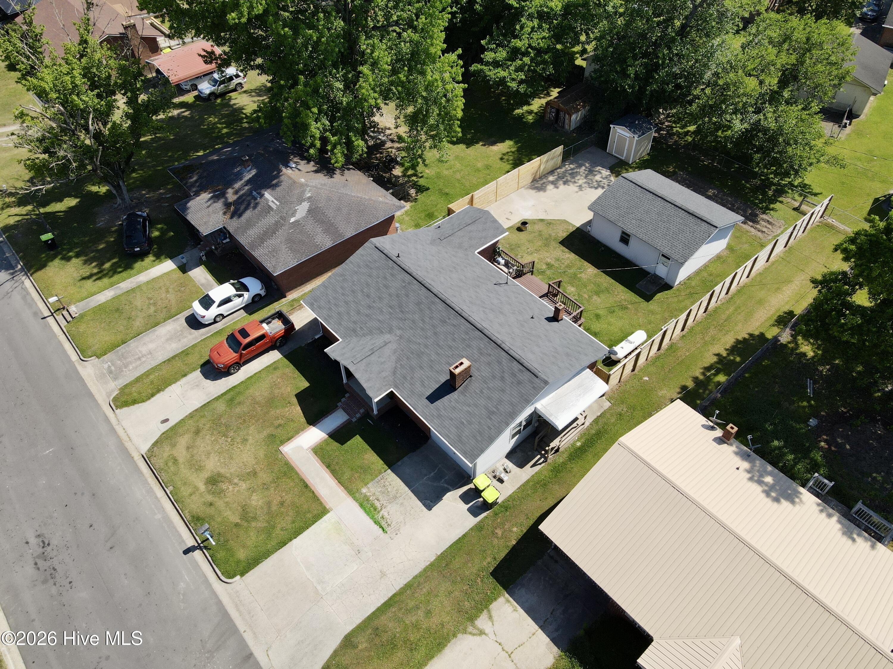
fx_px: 619
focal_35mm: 24
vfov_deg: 56.8
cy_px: 334
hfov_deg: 71.6
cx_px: 446
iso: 100
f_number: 2.8
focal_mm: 4.5
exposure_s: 1/500
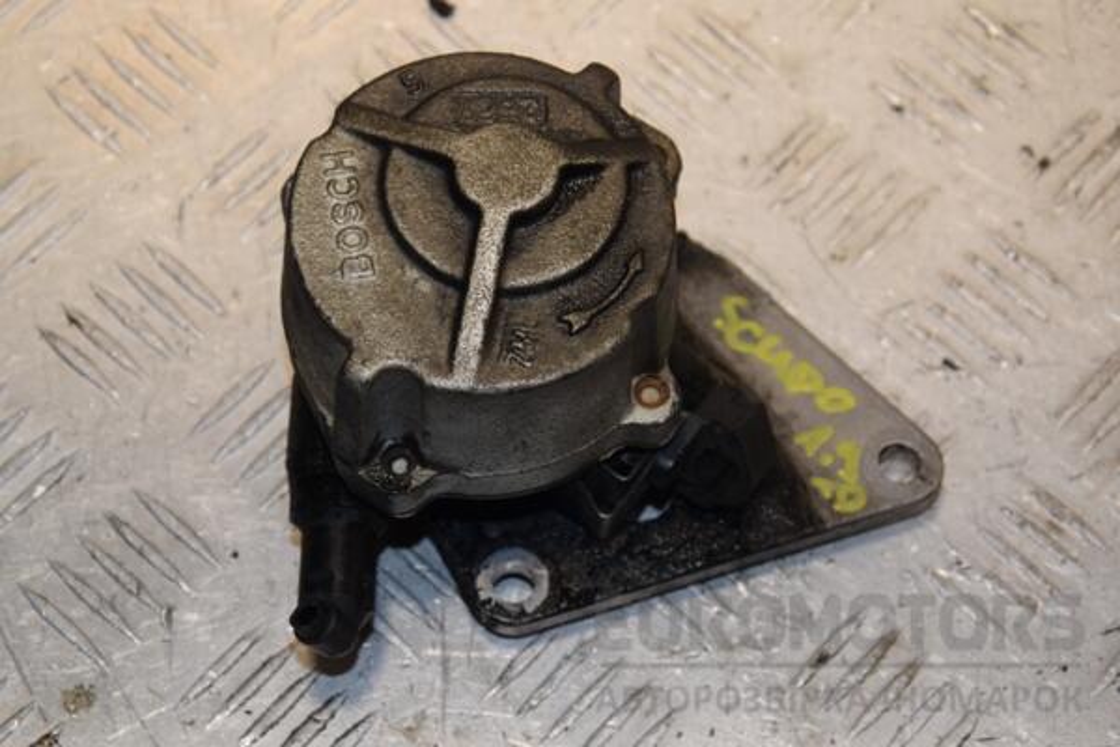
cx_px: 560
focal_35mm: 99
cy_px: 374
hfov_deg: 20.6
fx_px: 3080
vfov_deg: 13.8
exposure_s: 1/200
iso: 800
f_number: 8
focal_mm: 66
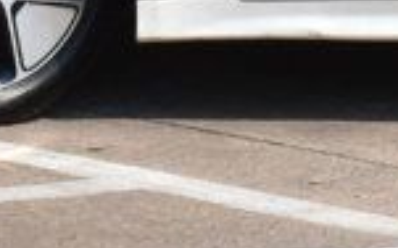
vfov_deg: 3.3
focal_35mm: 394
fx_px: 4269
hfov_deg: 5.3
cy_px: -441
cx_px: 730
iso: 200
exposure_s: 1/500
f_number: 11
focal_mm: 38
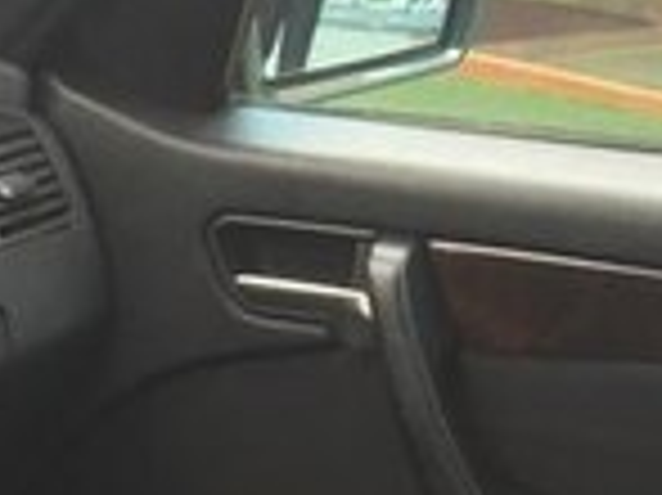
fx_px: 2484
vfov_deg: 10.4
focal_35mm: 130
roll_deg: -2.3
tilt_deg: -30.3
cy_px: 1019
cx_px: -648
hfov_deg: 13.2
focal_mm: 4.15
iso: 25
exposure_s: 1/50
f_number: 2.2
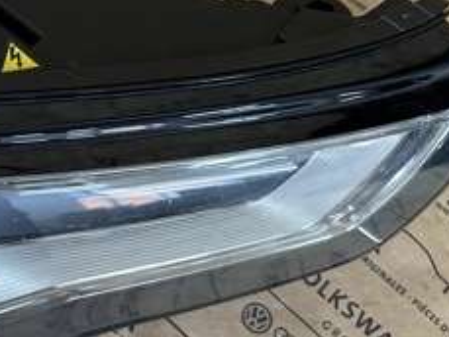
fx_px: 870
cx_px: -59
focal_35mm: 67
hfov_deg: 26.4
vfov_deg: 21.6
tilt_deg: -66.8
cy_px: 58
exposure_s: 1/79
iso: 250
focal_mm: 6.86
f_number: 1.78
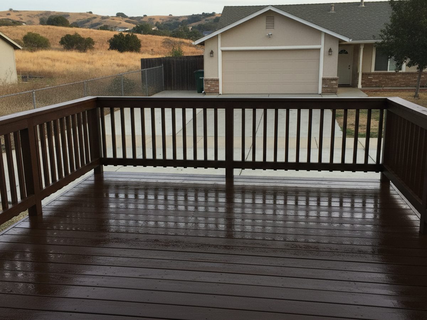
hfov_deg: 67.3
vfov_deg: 53.1
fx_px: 321
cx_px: 214
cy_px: 160
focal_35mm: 26
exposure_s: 1/542
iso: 314
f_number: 1.5
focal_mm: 5.7
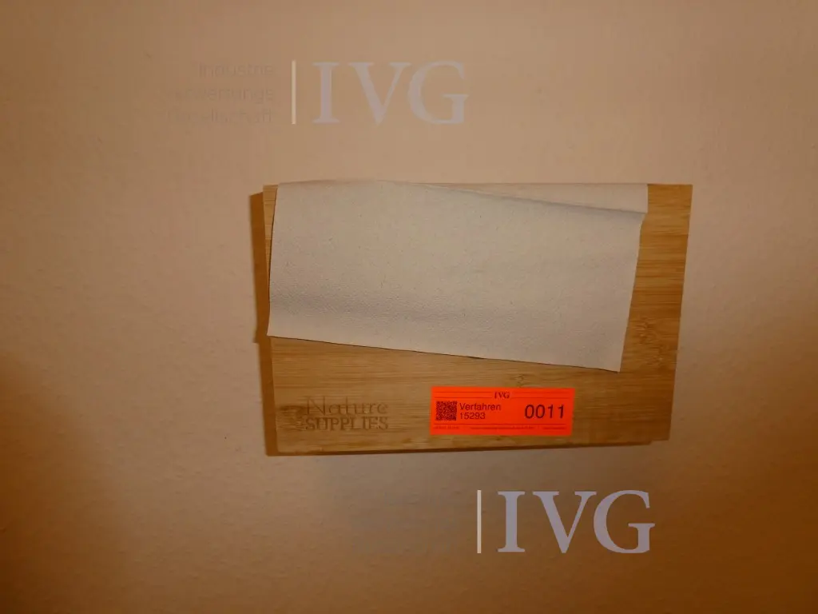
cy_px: 307
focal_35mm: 24
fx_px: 567
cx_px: 409
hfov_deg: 71.6
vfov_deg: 56.8
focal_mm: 4.3
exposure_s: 1/125
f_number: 3.3
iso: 100
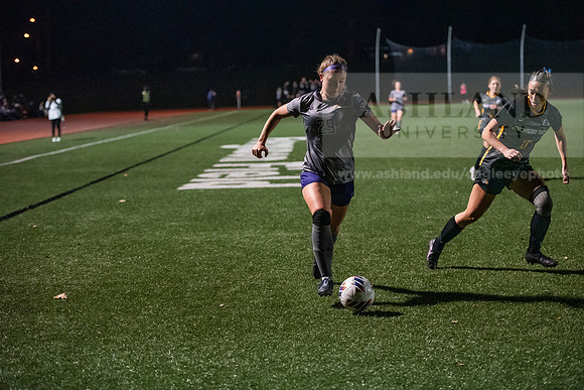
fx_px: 1330
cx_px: 292
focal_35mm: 82
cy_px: 195
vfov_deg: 16.7
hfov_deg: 24.8
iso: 8000
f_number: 2.8
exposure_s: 1/1250
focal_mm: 82
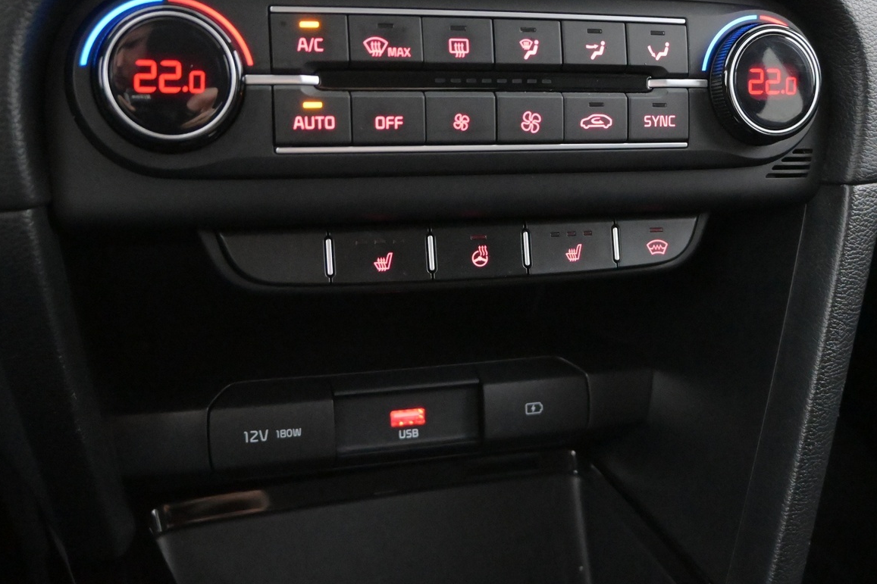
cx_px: 485
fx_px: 1023
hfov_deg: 46.3
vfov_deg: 31.8
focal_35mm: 42
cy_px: 254
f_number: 3.8
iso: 9000
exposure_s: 1/30
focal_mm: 20
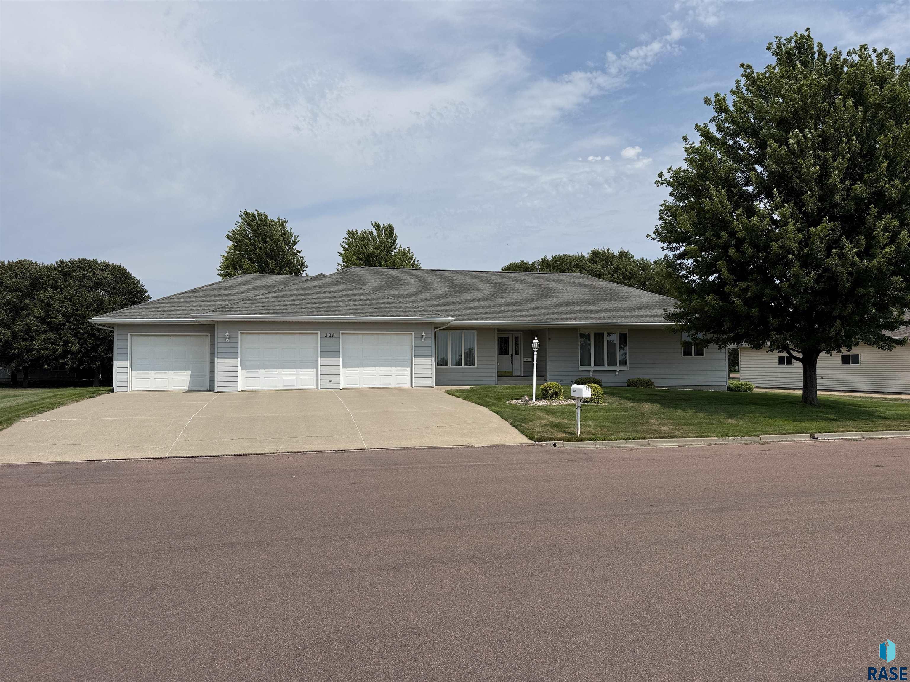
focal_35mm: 24
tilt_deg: +2.8
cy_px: 341
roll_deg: +0.5
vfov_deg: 56.8
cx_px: 455
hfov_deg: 71.6
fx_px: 631
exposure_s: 1/9091
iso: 80
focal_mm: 6.76
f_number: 1.78
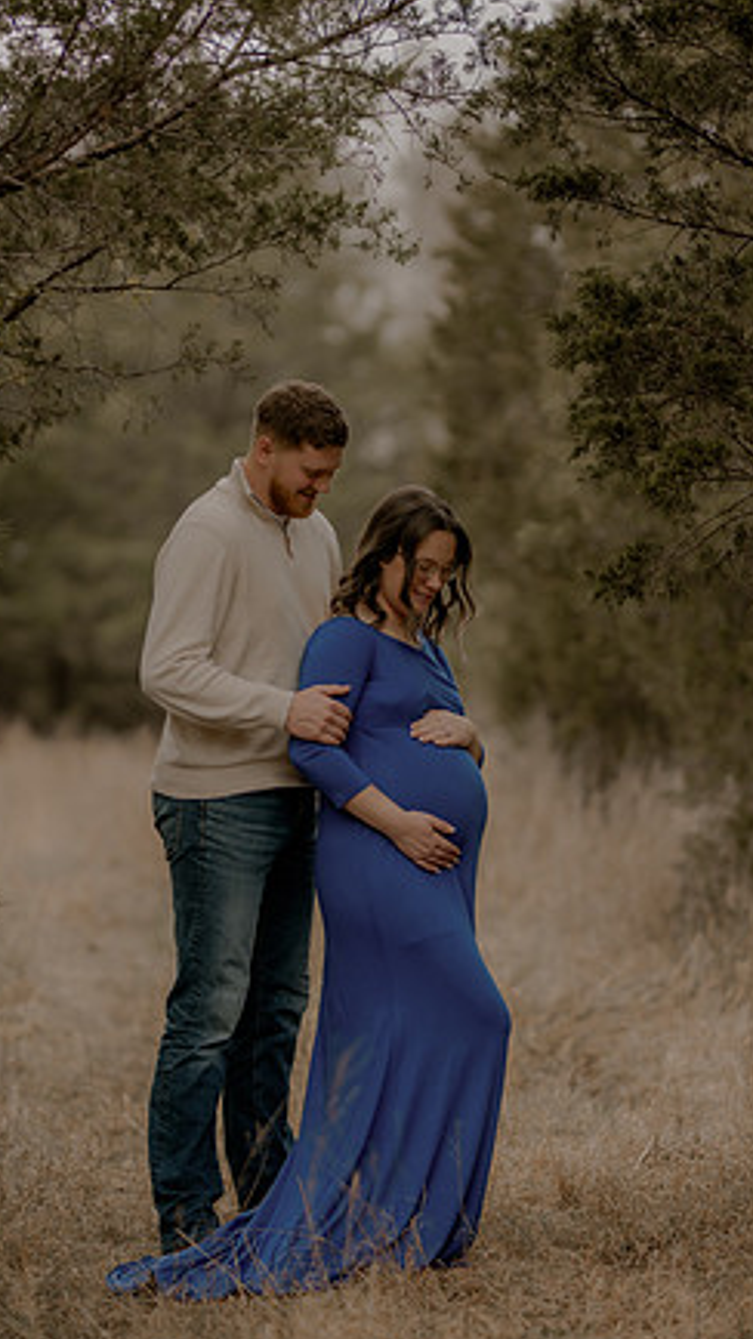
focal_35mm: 138
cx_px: 367
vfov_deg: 15.6
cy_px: 670
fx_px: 4900
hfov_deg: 8.8
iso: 200
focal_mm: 85
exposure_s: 1/1250
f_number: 1.4
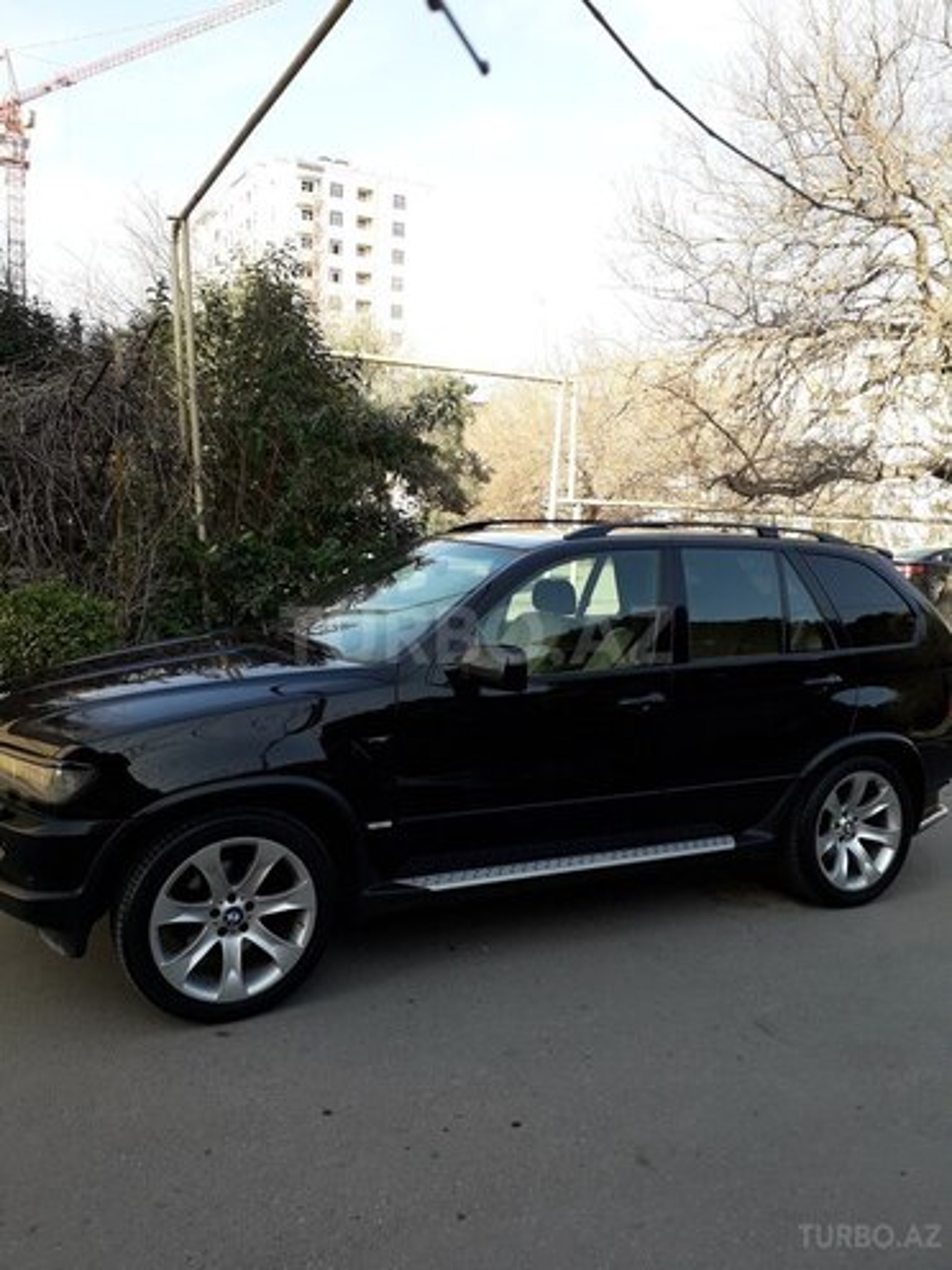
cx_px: 476
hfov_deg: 51.4
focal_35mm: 27
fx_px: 990
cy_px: 635
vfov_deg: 65.3
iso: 40
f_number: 1.9
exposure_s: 1/457
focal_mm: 3.6
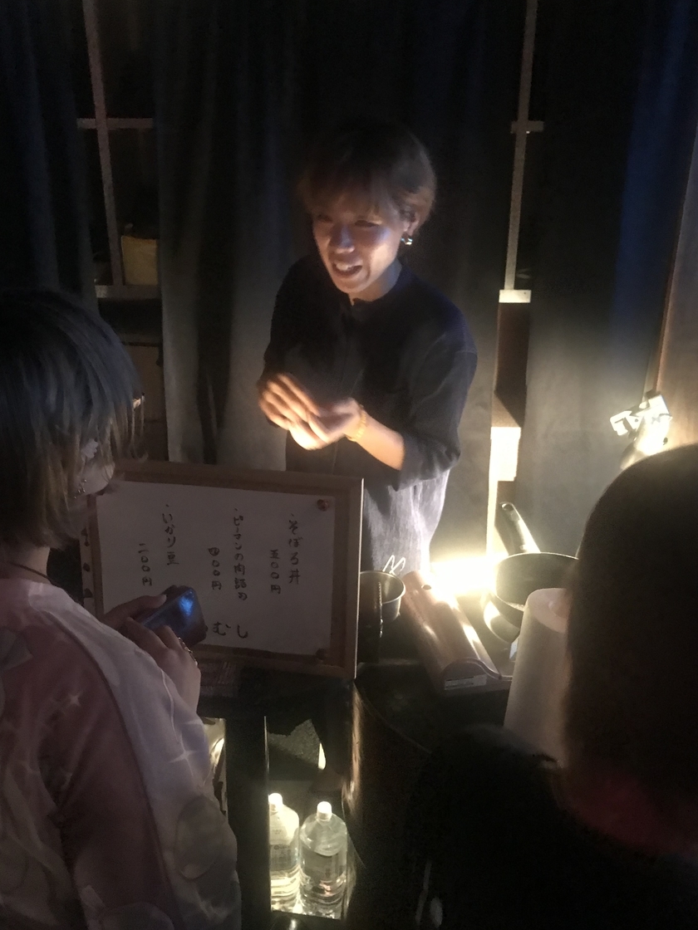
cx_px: 347
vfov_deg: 60.0
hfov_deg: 46.8
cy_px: 467
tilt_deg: -22.4
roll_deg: +0.5
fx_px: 807
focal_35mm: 30
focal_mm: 3.99
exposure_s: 1/4
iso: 200
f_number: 1.8
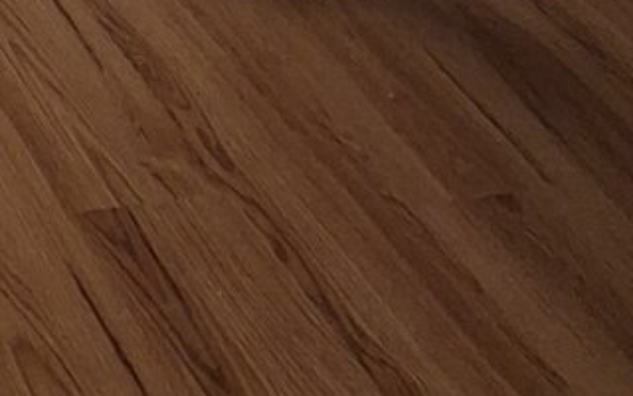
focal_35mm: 93
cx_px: -487
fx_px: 1604
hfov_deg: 18.0
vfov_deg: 11.4
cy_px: -584
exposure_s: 1/100
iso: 50
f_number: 2.2
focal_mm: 2.2
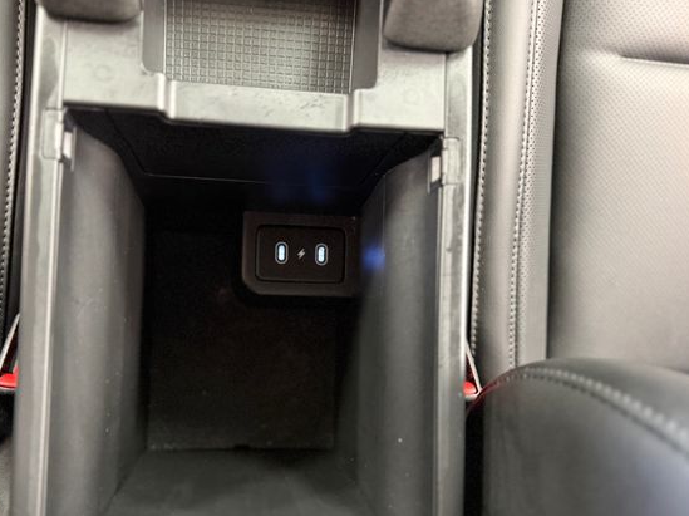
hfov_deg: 63.3
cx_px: 305
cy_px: 296
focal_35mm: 28
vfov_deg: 49.5
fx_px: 557
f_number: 1.78
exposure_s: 1/15
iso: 1600
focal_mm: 6.76
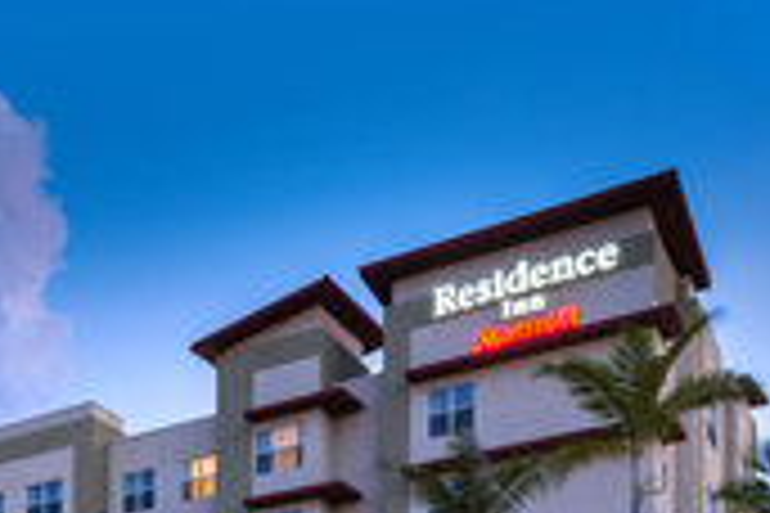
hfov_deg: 35.9
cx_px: 176
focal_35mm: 54
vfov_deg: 23.9
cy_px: 518
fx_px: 1155
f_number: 16
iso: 125
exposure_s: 6
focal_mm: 24
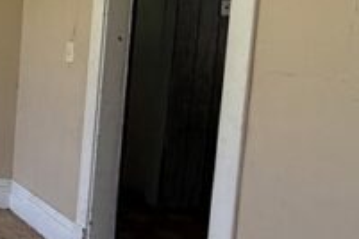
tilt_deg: -6.4
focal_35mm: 58
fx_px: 578
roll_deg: -0.4
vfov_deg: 23.3
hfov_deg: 22.9
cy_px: 75
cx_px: -255
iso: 64
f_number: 2.2
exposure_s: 1/99
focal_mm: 2.22
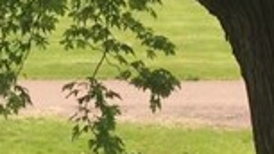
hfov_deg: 10.2
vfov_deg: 5.8
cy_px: 86
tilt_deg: -7.7
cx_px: 29
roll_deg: +1.3
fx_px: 1533
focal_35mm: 211
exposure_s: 1/707
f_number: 2.2
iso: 32
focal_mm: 4.15
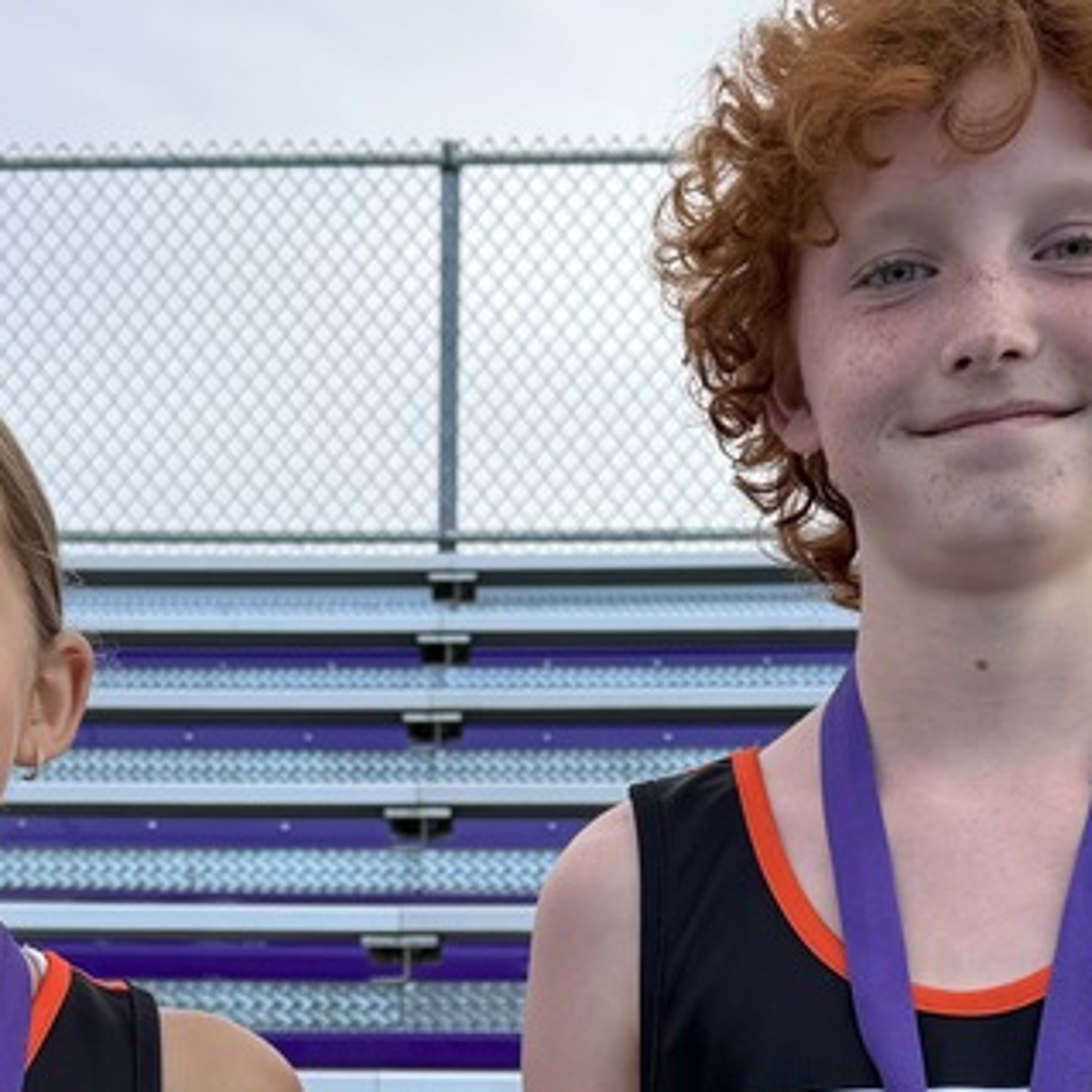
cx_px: 407
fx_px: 2427
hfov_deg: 25.3
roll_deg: -0.8
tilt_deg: -3.7
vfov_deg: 23.4
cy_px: 1273
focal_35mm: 68
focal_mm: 6.76
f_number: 1.78
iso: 80
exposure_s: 1/742
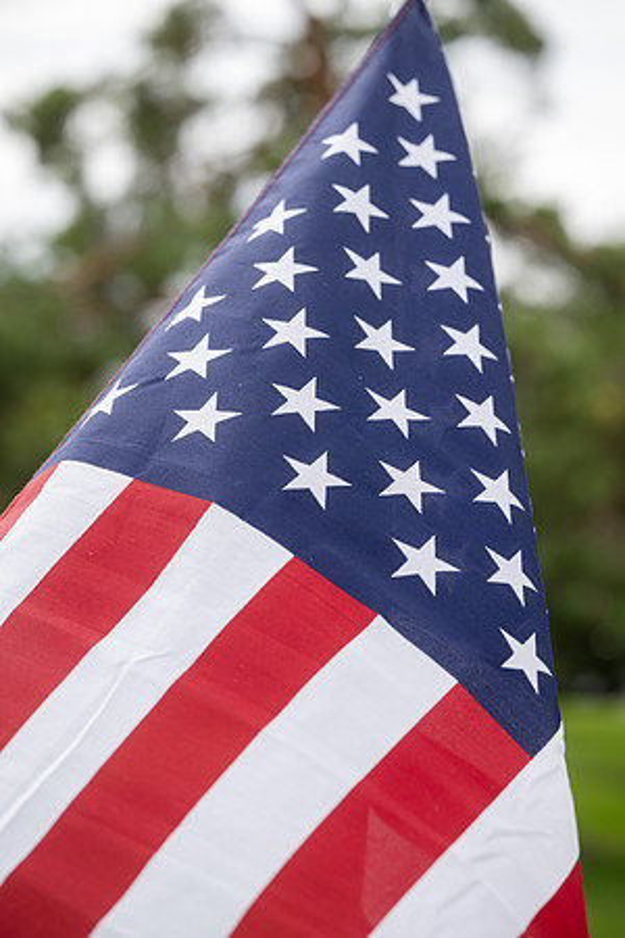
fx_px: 2656
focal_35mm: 102
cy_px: 469
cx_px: 312
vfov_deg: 20.0
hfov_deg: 13.4
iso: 100
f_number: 4
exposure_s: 1/800
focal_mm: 102
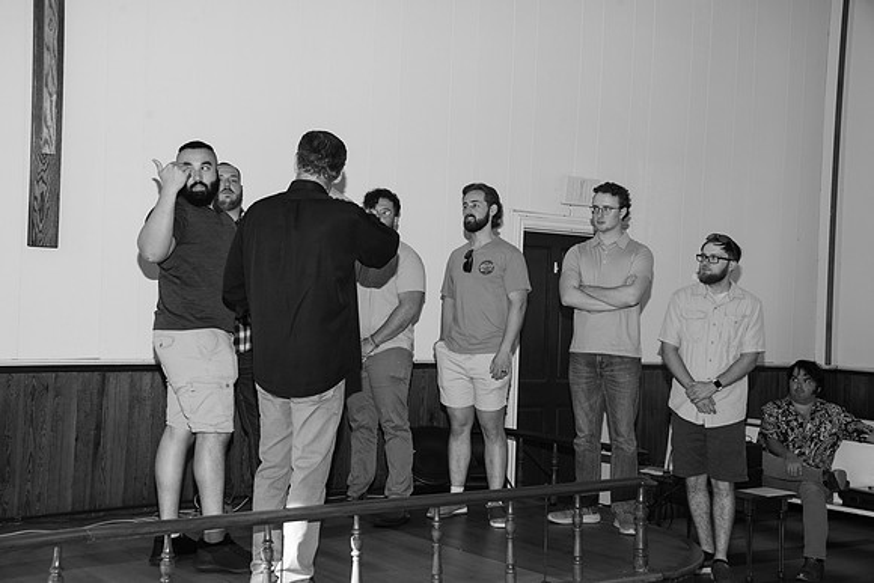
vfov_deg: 27.0
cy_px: 292
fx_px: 1214
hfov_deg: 39.6
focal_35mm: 50
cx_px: 437
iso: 800
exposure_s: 1/125
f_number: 6.3
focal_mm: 50
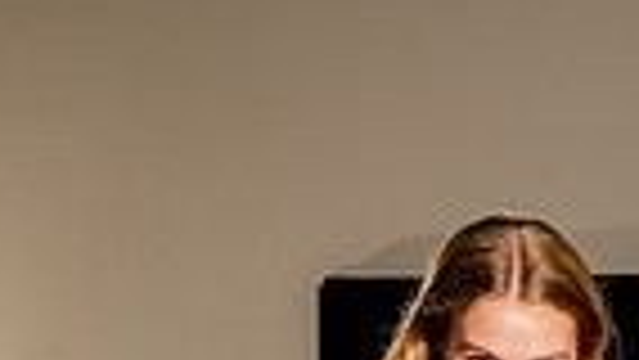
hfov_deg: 17.0
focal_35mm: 124
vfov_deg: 8.8
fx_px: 2102
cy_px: 886
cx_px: 603
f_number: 7.1
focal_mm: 37.4
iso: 640
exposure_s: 1/200
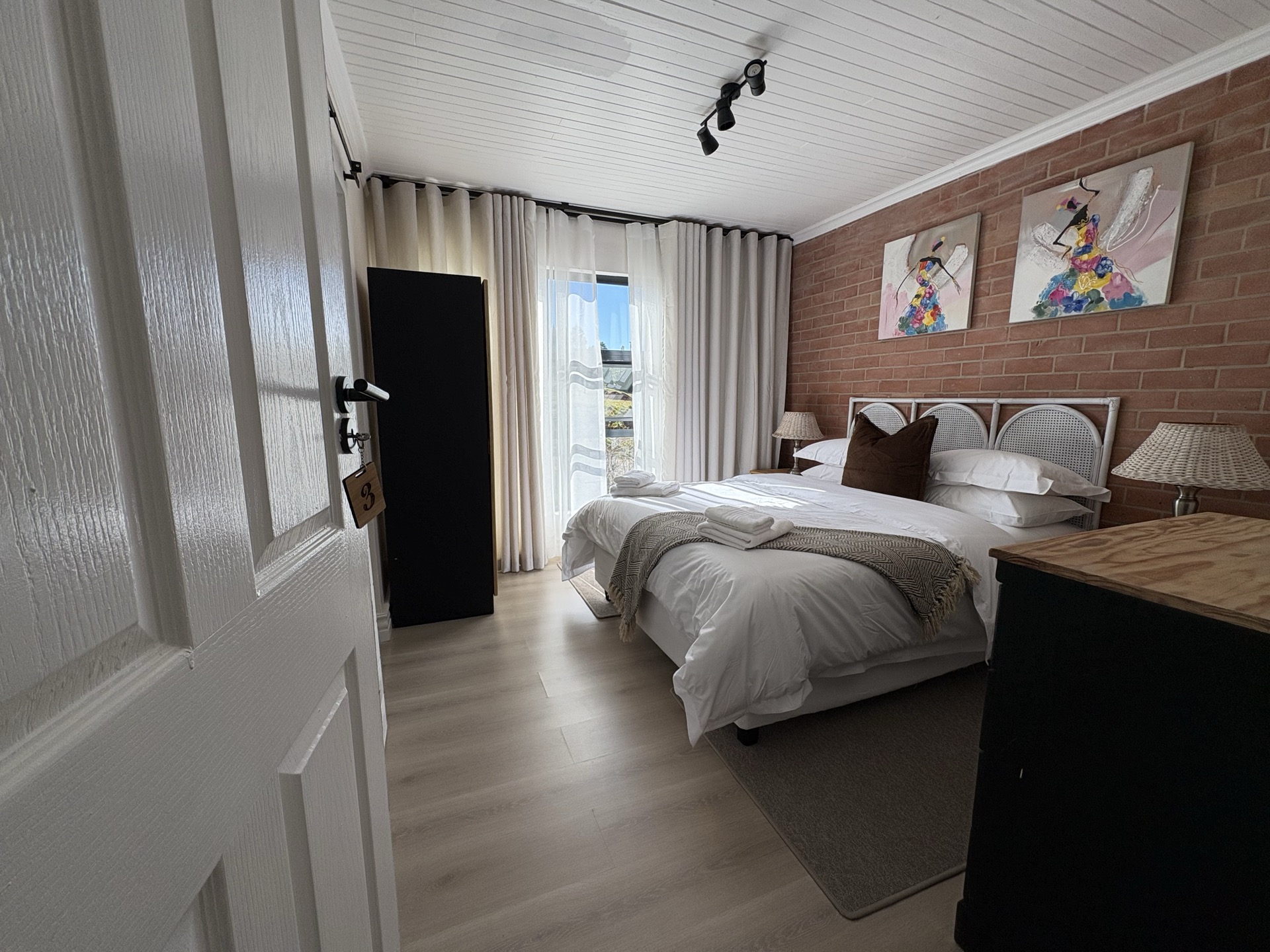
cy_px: 476
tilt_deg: -8.6
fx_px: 514
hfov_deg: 102.1
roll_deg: -0.3
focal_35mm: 14
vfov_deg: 85.7
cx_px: 635
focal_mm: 2.22
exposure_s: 1/720
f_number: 2.2
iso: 64
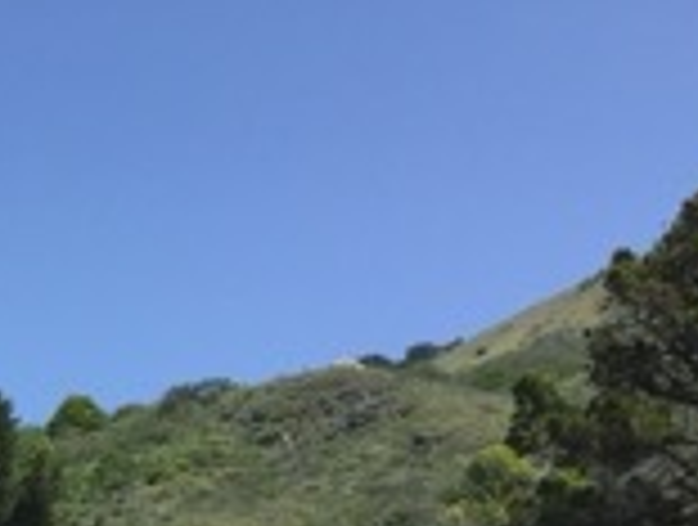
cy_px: 859
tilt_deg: +10.3
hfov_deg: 17.9
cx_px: -369
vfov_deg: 14.0
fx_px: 1960
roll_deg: -1.2
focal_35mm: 97
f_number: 2.2
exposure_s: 1/1582
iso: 32
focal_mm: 4.15
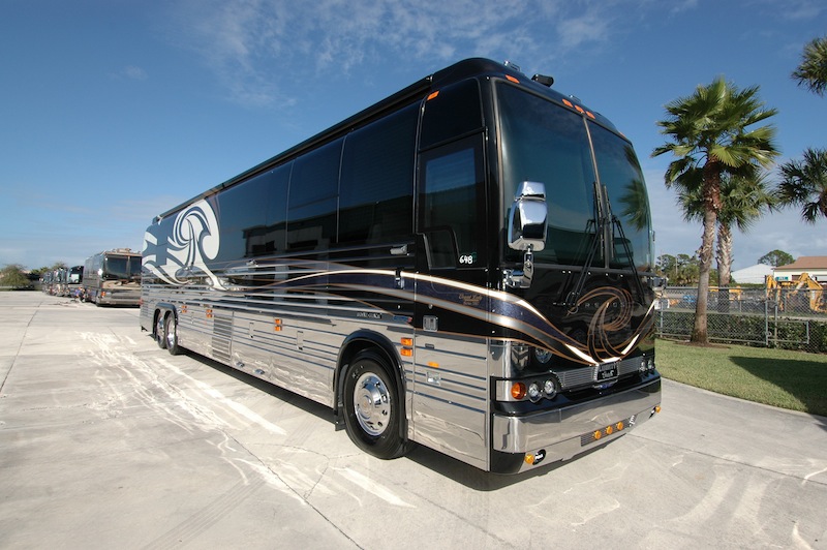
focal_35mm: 20
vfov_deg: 63.1
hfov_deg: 85.5
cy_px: 275
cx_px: 414
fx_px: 448
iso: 200
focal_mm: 13
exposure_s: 1/500
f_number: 9
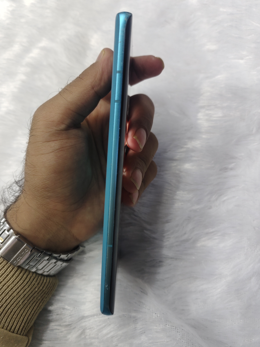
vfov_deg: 73.9
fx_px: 230
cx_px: 130
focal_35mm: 23
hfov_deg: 58.9
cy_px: 174
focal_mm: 5.56
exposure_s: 1/100
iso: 170
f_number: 1.88
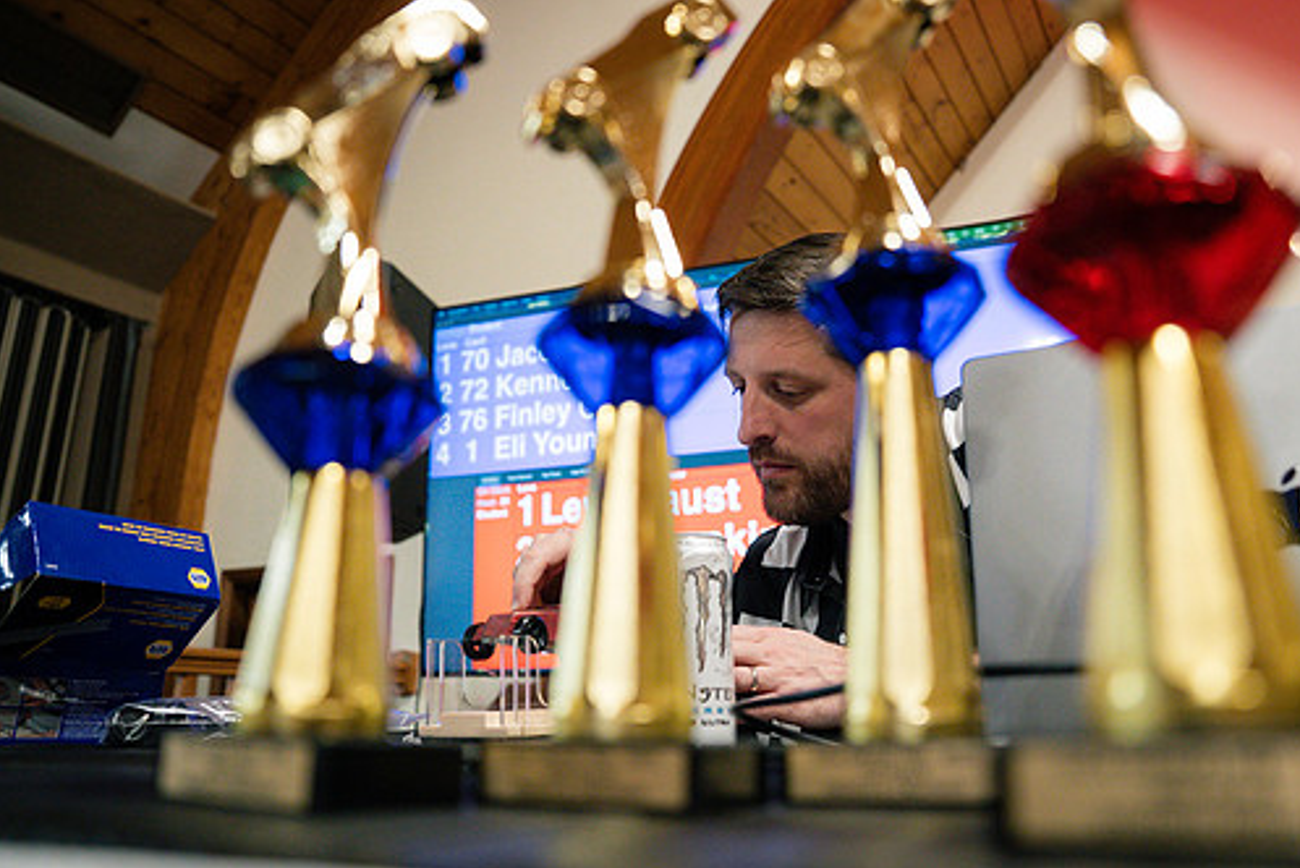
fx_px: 1012
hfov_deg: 65.3
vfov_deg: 46.5
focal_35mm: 28
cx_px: 714
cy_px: 420
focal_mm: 24
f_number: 2.8
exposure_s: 1/320
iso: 2500
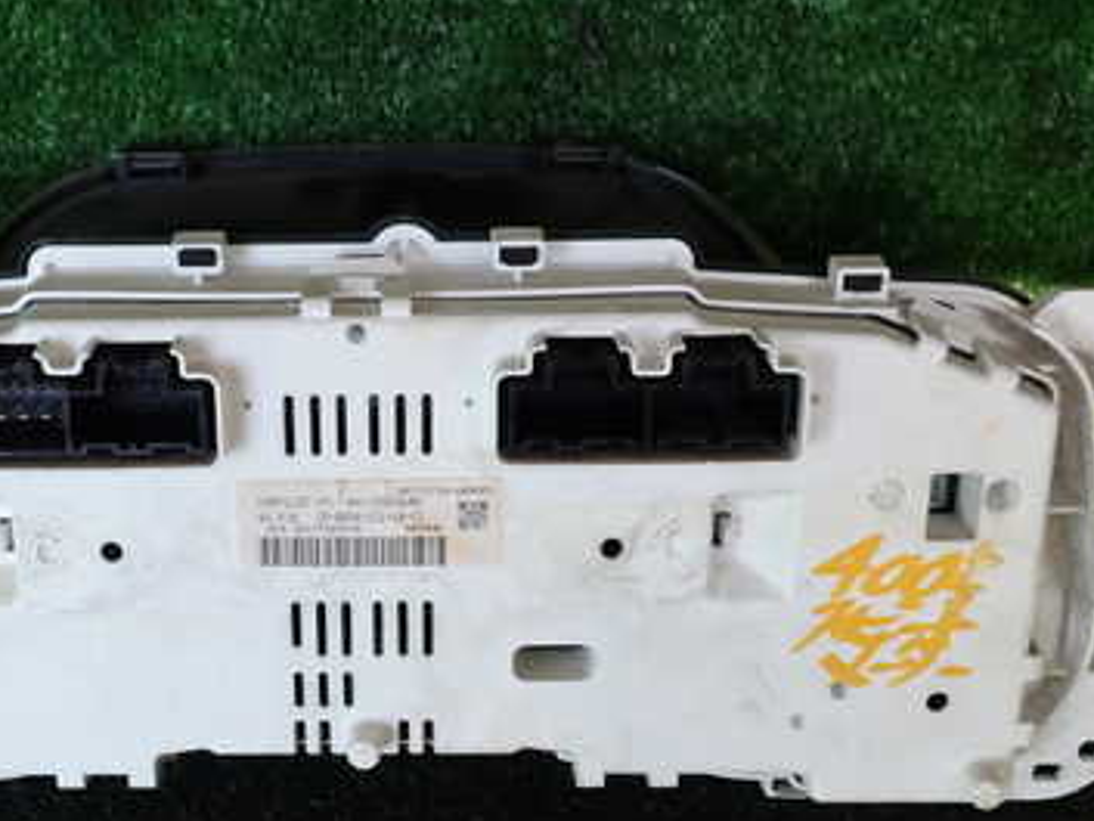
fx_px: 1612
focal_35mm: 51
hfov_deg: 37.1
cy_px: 443
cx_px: 372
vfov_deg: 28.6
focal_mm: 5.4
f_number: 3.2
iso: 100
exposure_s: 1/60
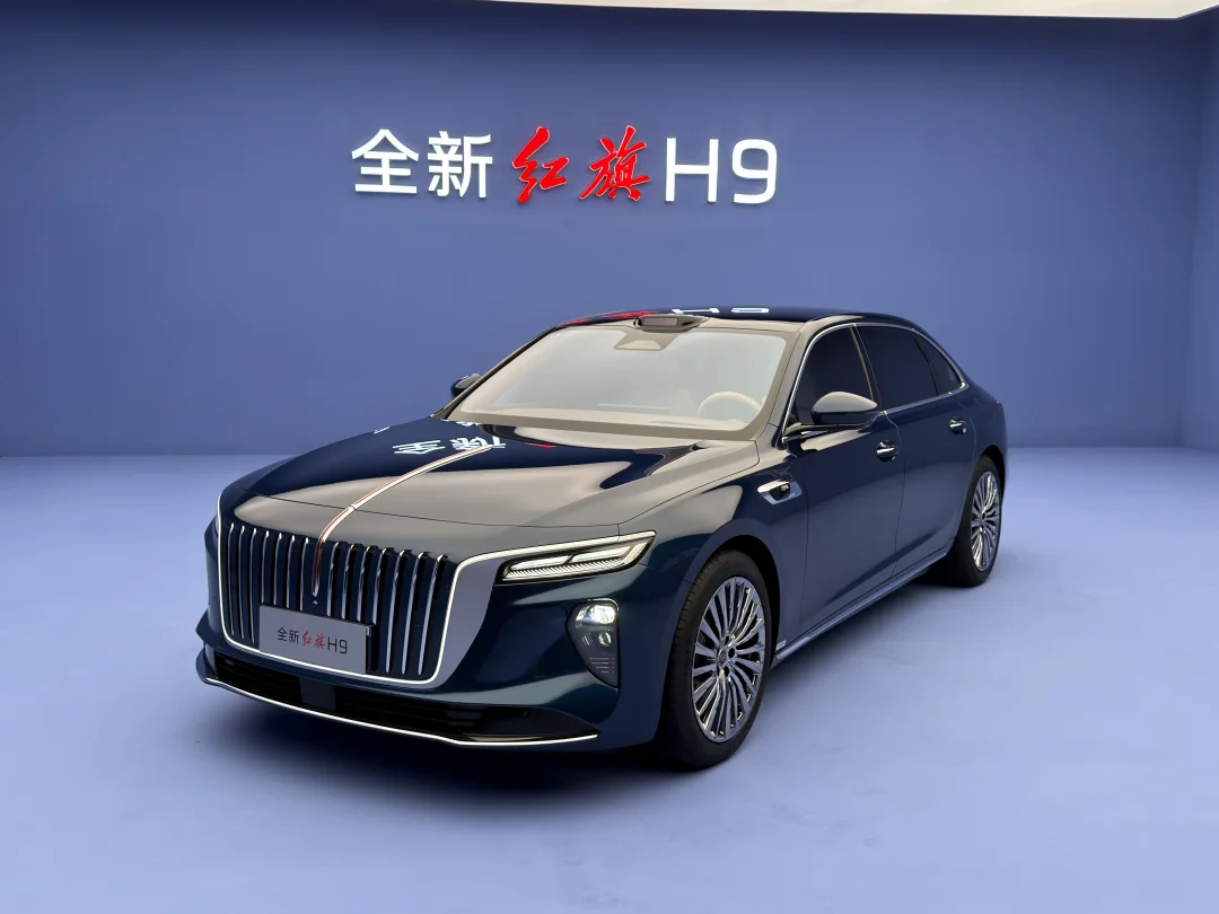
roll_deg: +0.9
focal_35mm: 35
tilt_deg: -7.6
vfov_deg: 40.7
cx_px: 610
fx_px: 1233
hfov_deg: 52.6
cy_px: 457
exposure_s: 1/244
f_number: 1.78
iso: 200
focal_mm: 6.76
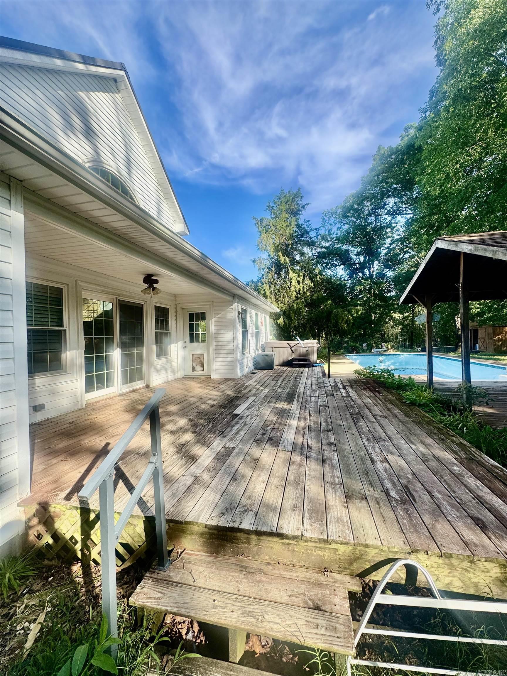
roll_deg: +1.4
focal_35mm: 14
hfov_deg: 85.7
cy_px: 338
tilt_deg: +0.3
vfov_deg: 102.1
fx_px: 273
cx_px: 254
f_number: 2.2
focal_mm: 2.22
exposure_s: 1/625
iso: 40
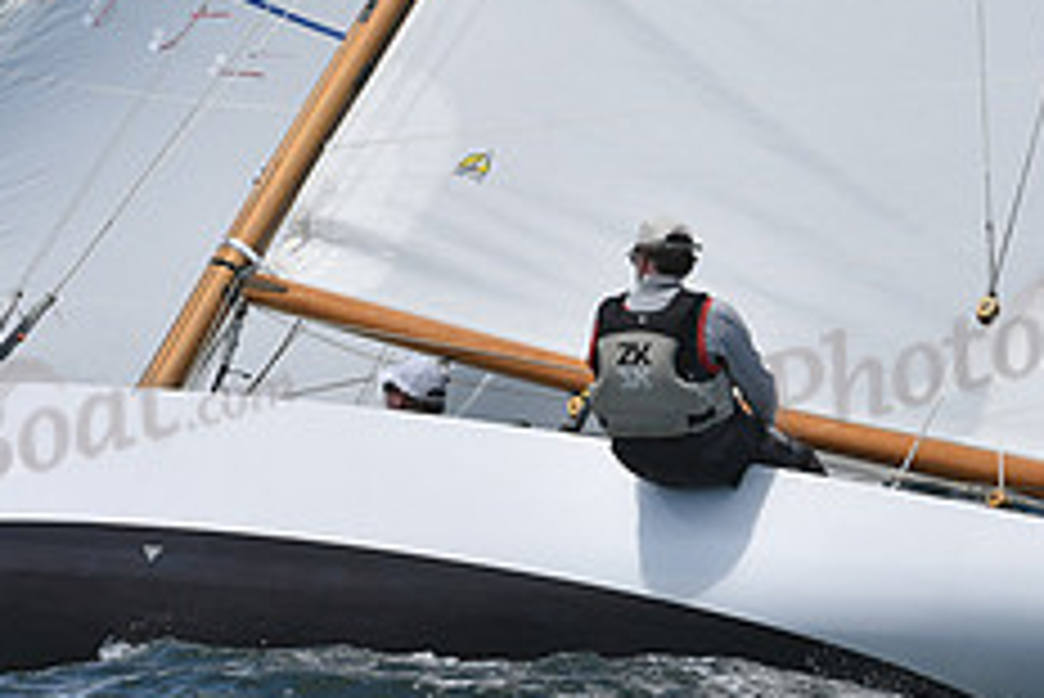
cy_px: 155
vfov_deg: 2.8
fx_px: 14479
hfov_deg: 4.1
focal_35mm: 499
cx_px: 531
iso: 250
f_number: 6.3
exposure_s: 1/1600
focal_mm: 200
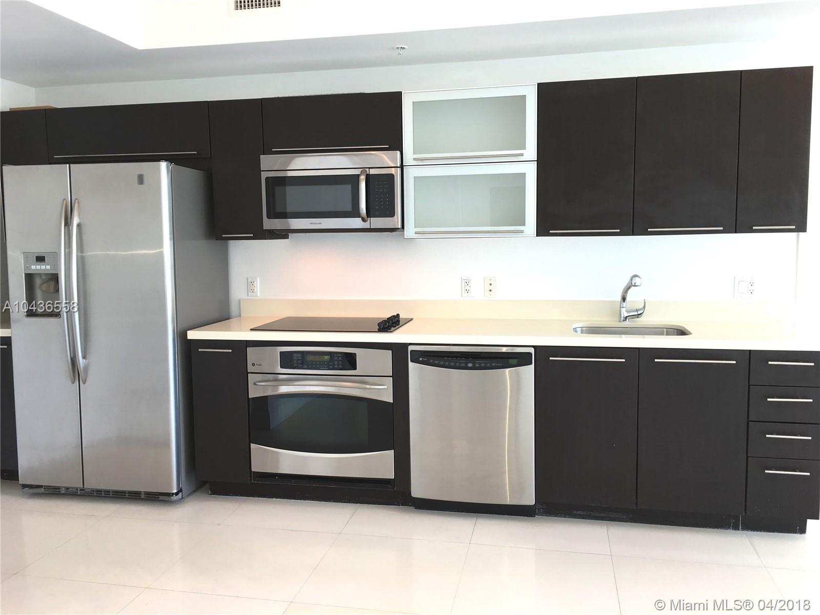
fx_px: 687
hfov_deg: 61.7
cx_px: 410
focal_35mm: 29
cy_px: 308
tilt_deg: -5.8
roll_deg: +1.7
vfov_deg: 48.2
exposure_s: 1/30
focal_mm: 4.15
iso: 25
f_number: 2.2
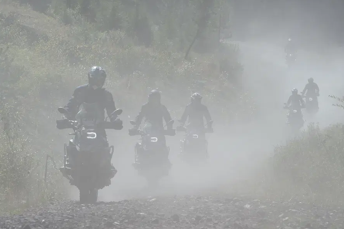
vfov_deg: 5.4
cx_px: 190
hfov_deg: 8.0
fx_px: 2445
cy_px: 145
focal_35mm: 256
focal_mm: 190
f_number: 14
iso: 800
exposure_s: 1/800
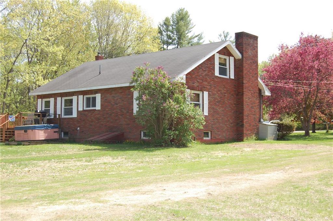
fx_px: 443
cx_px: 166
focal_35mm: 48
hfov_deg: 41.2
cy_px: 110
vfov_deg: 28.0
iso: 200
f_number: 7.1
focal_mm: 32
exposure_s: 1/200
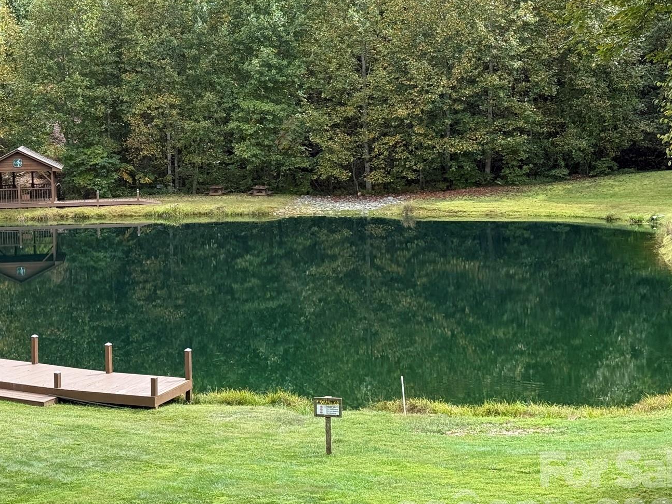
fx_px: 1476
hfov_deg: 25.4
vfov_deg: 19.3
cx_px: 174
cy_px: 154
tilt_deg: -3.0
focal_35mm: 76
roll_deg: +0.2
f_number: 1.78
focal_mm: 6.76
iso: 64
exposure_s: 1/1055
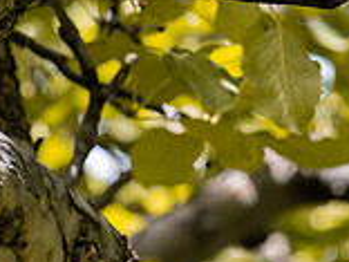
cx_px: 155
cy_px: -264
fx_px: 7935
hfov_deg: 2.5
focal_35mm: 787
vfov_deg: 1.9
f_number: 4
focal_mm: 130
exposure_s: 1/1600
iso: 500
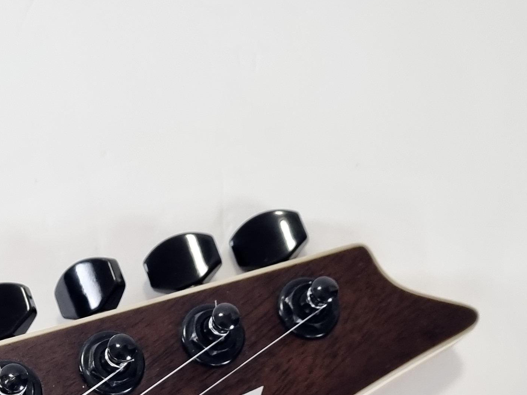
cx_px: 75
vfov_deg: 18.9
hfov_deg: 25.7
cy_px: 457
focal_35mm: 74
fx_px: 1126
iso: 200
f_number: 1.8
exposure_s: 1/100
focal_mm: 5.4
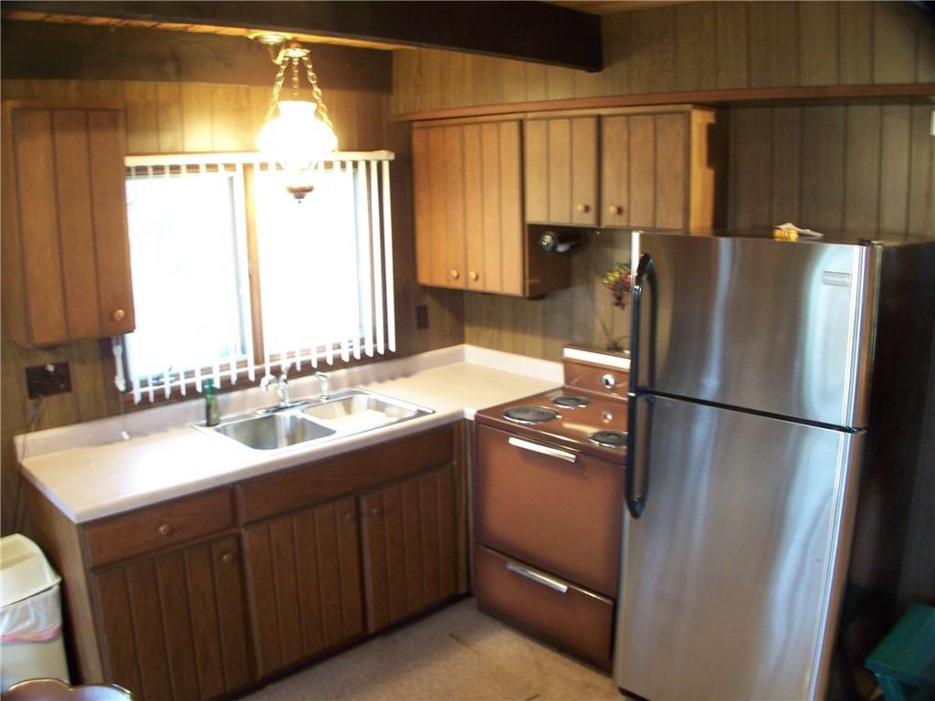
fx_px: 1026
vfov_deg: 37.7
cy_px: 350
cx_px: 468
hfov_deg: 49.0
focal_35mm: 38
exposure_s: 1/2
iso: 140
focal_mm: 6.3
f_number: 2.8
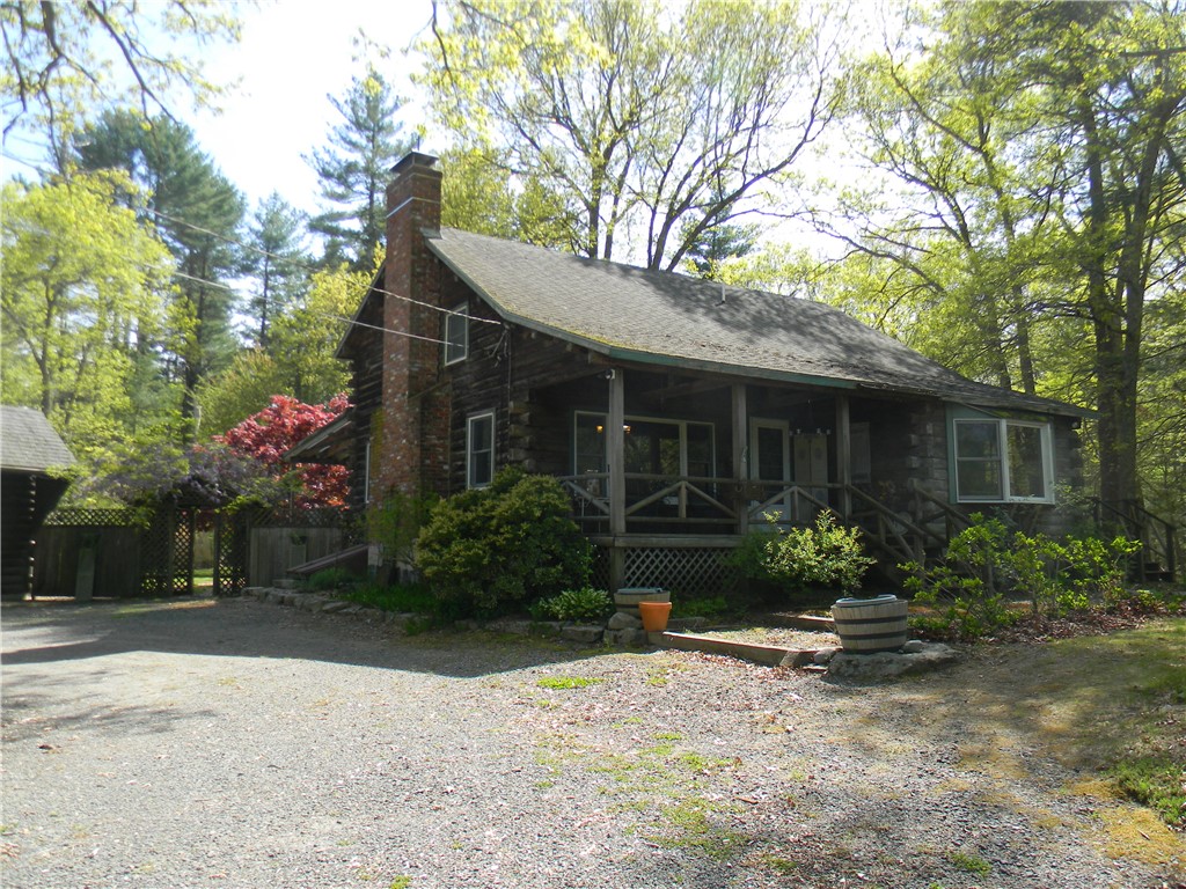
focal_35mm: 28
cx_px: 593
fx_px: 959
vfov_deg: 49.7
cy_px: 444
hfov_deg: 63.4
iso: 80
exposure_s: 1/274
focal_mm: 5
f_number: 3.5
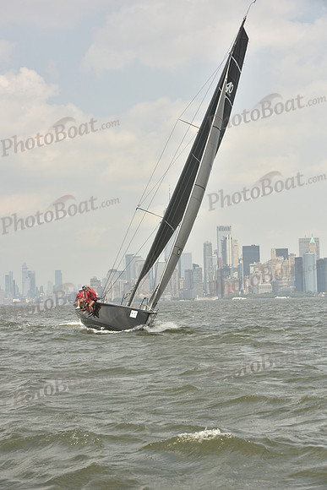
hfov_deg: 19.5
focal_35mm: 70
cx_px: 164
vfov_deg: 28.8
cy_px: 245
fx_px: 953
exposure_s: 1/800
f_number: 8
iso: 250
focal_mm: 70
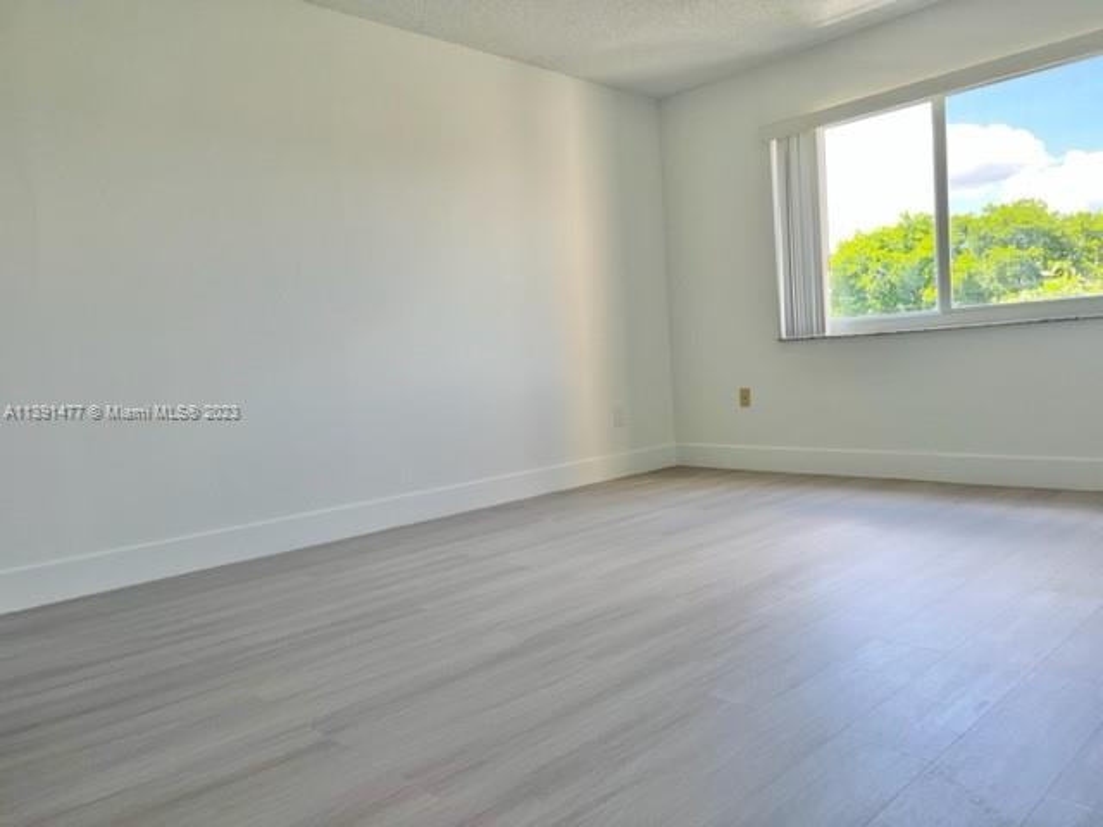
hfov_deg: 67.3
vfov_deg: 53.1
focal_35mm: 26
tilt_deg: -2.9
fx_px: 828
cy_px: 414
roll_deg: +3.6
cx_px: 552
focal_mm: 5.7
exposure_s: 1/161
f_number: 1.5
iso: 50
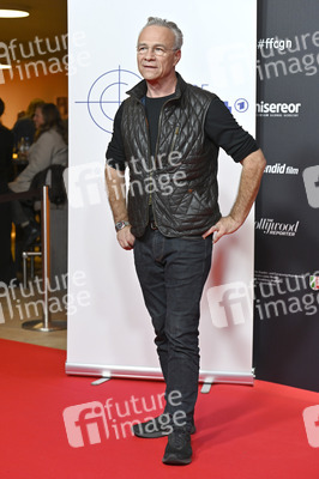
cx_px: 160
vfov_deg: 28.9
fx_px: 932
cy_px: 240
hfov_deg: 19.4
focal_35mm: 70
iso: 1000
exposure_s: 1/200
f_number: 5
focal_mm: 70
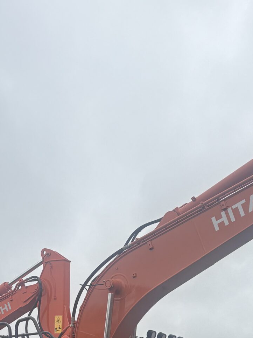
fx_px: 673
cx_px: 202
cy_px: 409
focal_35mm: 69
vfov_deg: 25.2
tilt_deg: +6.2
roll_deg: +4.5
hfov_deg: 21.0
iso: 50
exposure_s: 1/4065
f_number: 1.6
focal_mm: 5.96
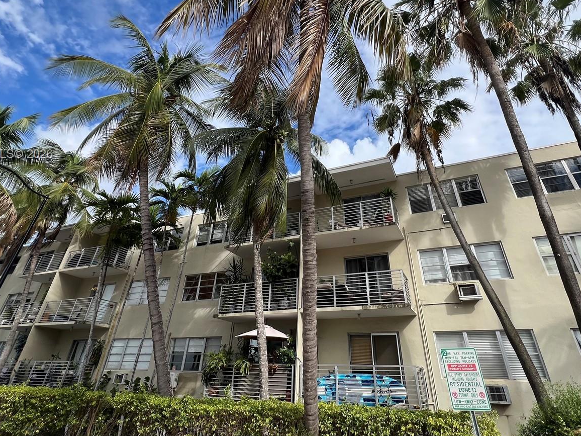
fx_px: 302
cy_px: 155
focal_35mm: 18
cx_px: 299
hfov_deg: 87.7
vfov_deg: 70.1
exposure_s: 1/1004
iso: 32
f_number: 1.8
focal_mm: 1.57
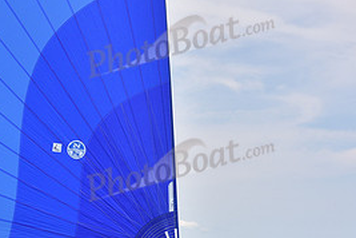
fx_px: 1721
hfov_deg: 11.7
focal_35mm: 174
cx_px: 19
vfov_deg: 7.8
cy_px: 255
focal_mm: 80
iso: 400
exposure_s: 1/800
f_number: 5
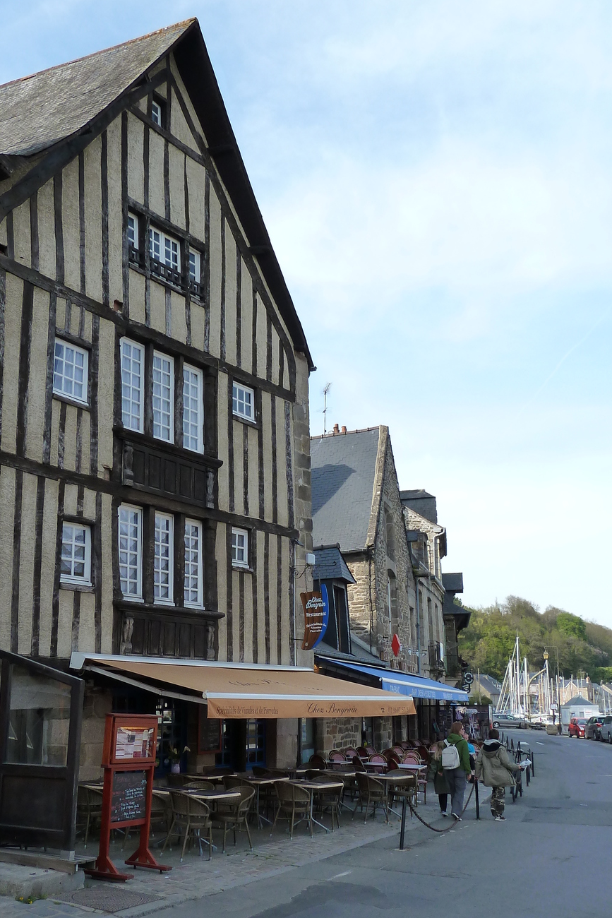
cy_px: 540
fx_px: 816
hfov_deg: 41.1
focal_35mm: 32
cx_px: 268
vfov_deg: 58.3
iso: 125
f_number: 4
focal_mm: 4.1
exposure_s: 1/250
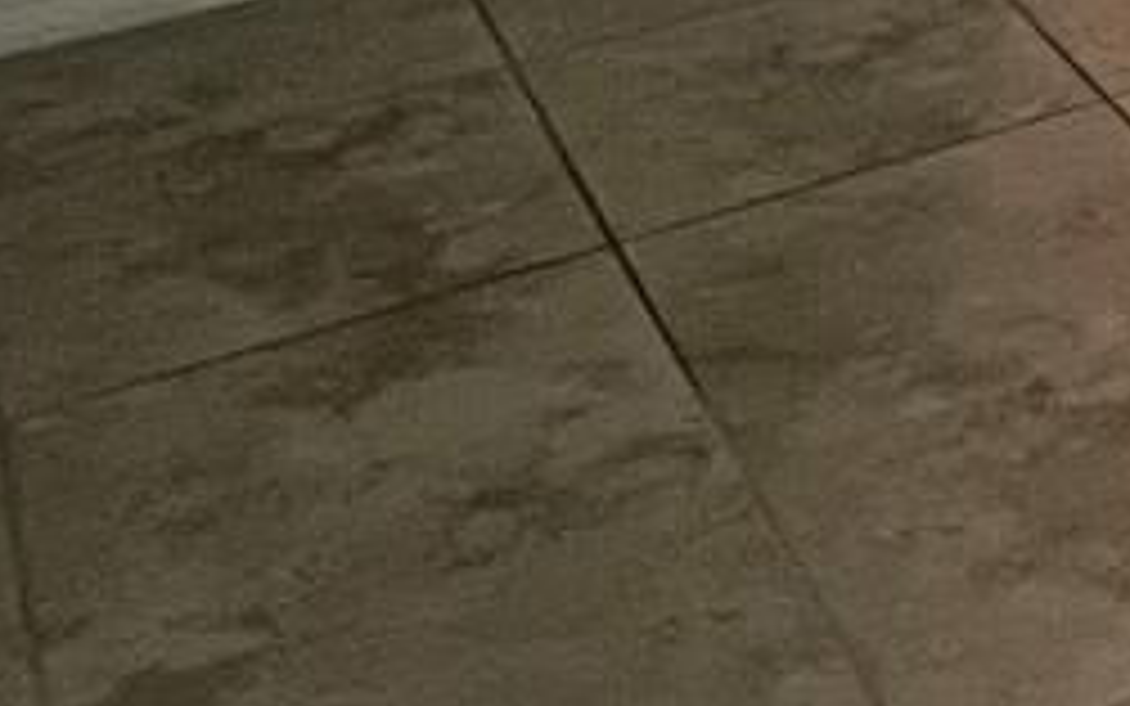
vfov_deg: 11.8
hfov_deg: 17.6
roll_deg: -1.1
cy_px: -1052
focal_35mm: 88
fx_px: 2711
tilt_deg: -4.8
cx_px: 2188
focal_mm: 1.57
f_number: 1.8
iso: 125
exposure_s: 1/120
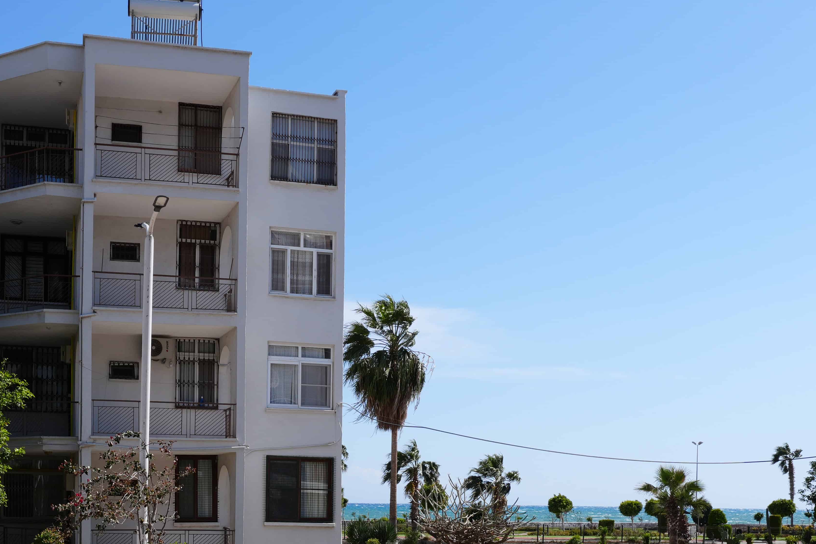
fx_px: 1088
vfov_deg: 26.4
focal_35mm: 48
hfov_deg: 40.7
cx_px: 286
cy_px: 558
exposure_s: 1/200
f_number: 10
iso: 100
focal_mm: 17
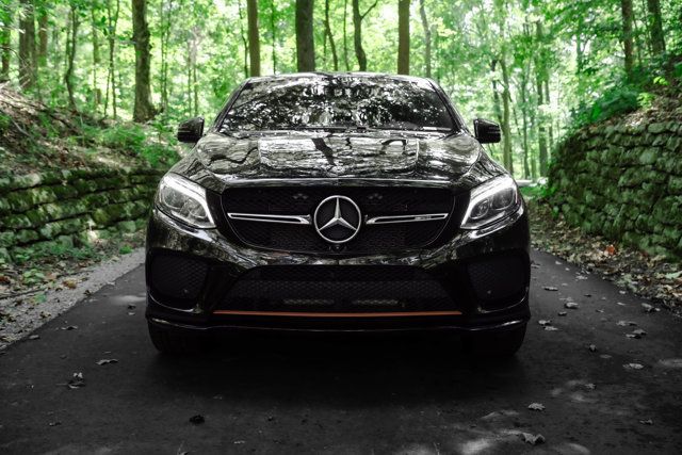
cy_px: 228
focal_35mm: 40
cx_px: 341
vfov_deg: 33.4
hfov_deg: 48.4
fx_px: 758
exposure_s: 1/320
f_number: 5
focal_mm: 40
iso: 800
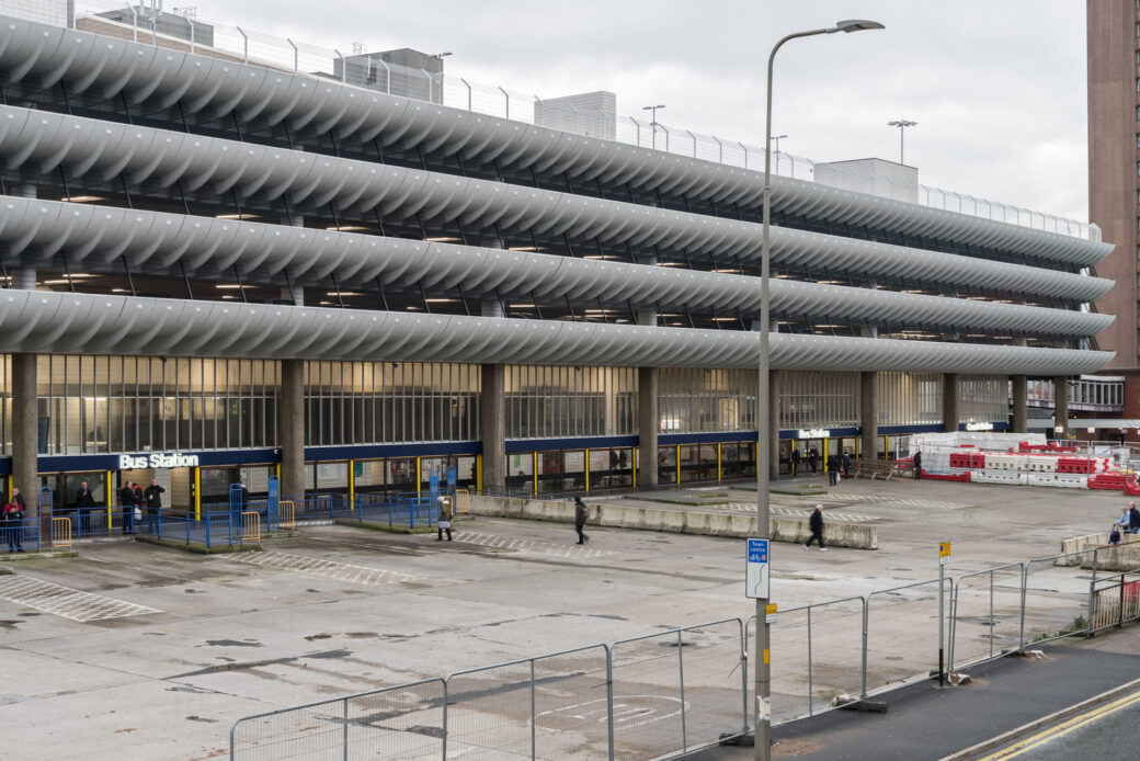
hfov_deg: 41.1
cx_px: 570
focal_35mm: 48
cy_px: 380
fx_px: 1520
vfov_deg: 28.1
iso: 100
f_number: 6.3
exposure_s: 1/20
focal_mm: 48
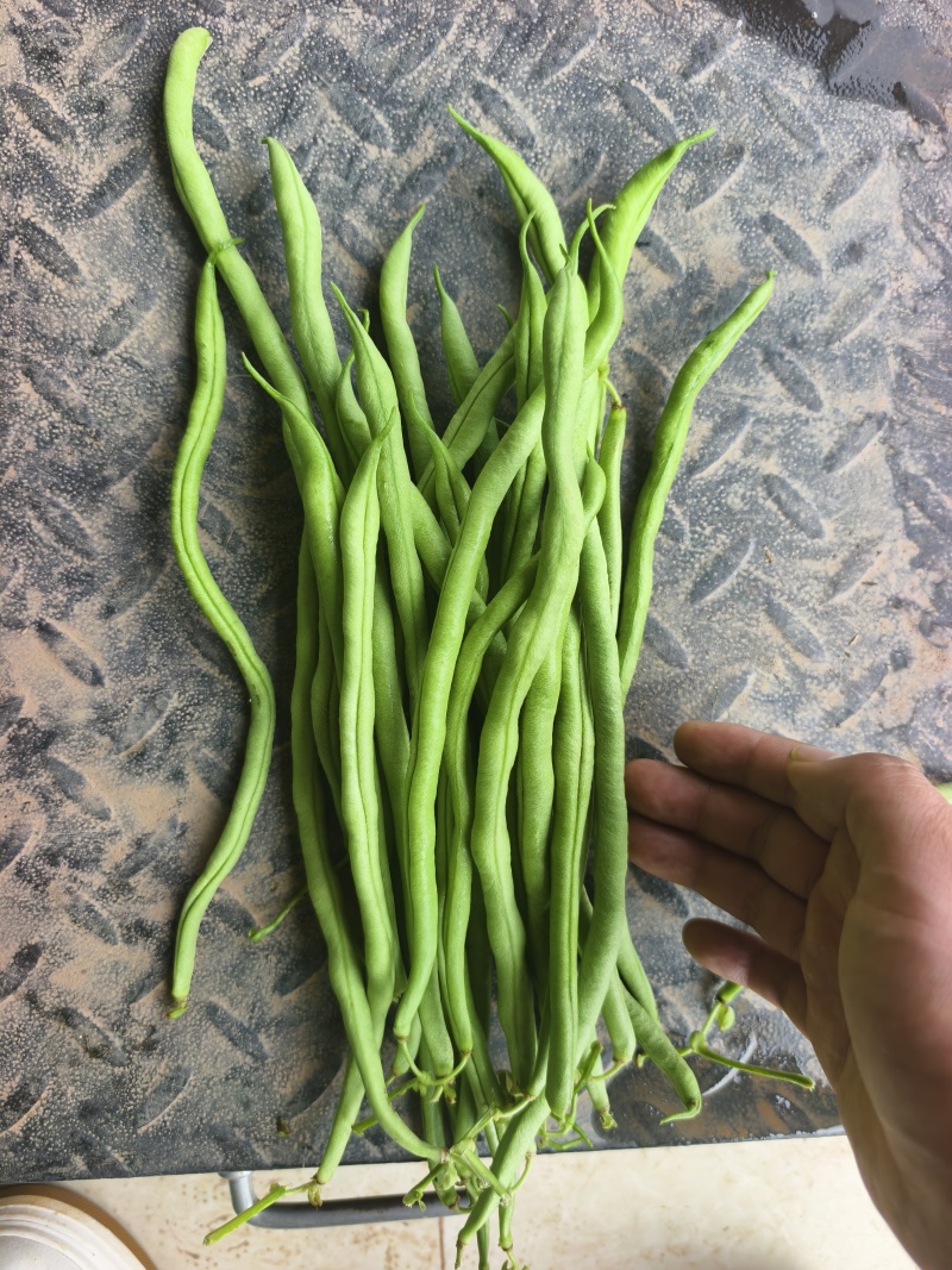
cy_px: 635
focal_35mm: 23
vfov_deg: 73.9
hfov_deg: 58.9
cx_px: 476
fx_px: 844
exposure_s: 1/325
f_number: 1.57
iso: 72
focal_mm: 5.6
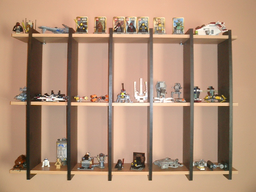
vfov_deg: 39.7
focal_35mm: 36
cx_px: 128
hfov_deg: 51.4
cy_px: 96
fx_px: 266
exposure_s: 1/30
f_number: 3.2
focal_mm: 7.5
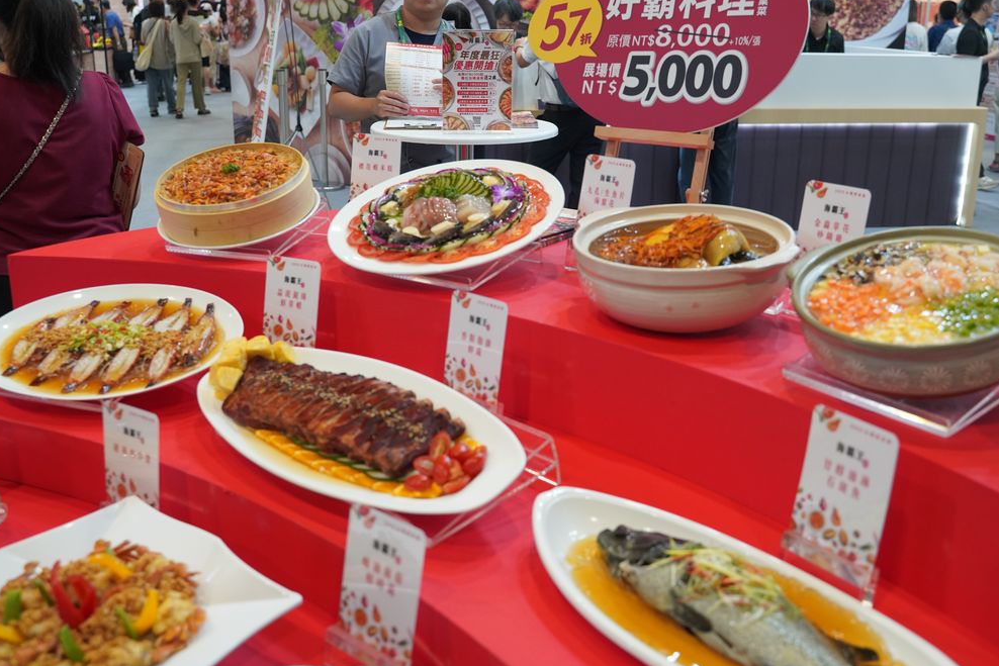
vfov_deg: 38.8
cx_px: 513
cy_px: 296
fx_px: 944
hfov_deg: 55.8
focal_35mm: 34
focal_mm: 28
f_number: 4
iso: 2000
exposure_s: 1/160
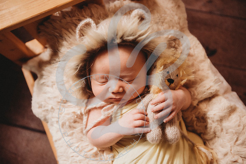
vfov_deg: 29.9
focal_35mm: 45
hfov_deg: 43.6
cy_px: 82
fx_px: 308
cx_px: 123
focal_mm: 45
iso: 1000
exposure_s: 1/125
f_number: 2.8
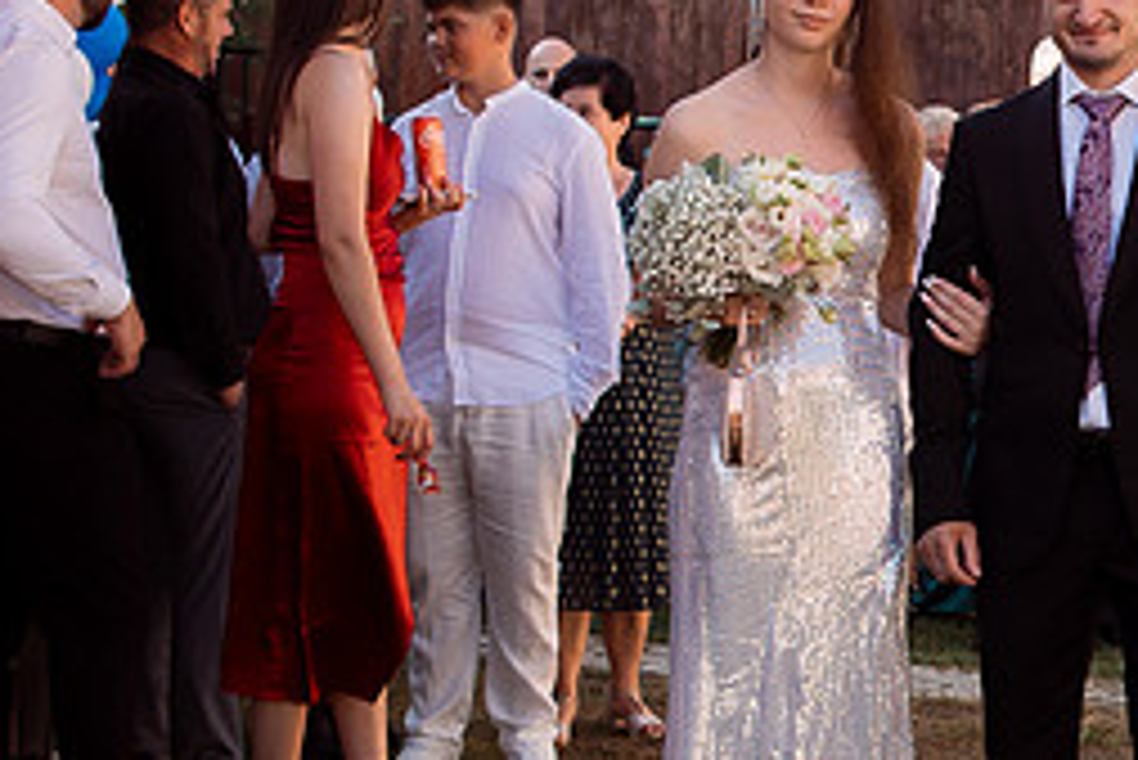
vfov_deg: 14.6
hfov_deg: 20.3
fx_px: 2973
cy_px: 430
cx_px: 1365
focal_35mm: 94
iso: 100
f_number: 3.5
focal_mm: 23
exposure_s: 1/200
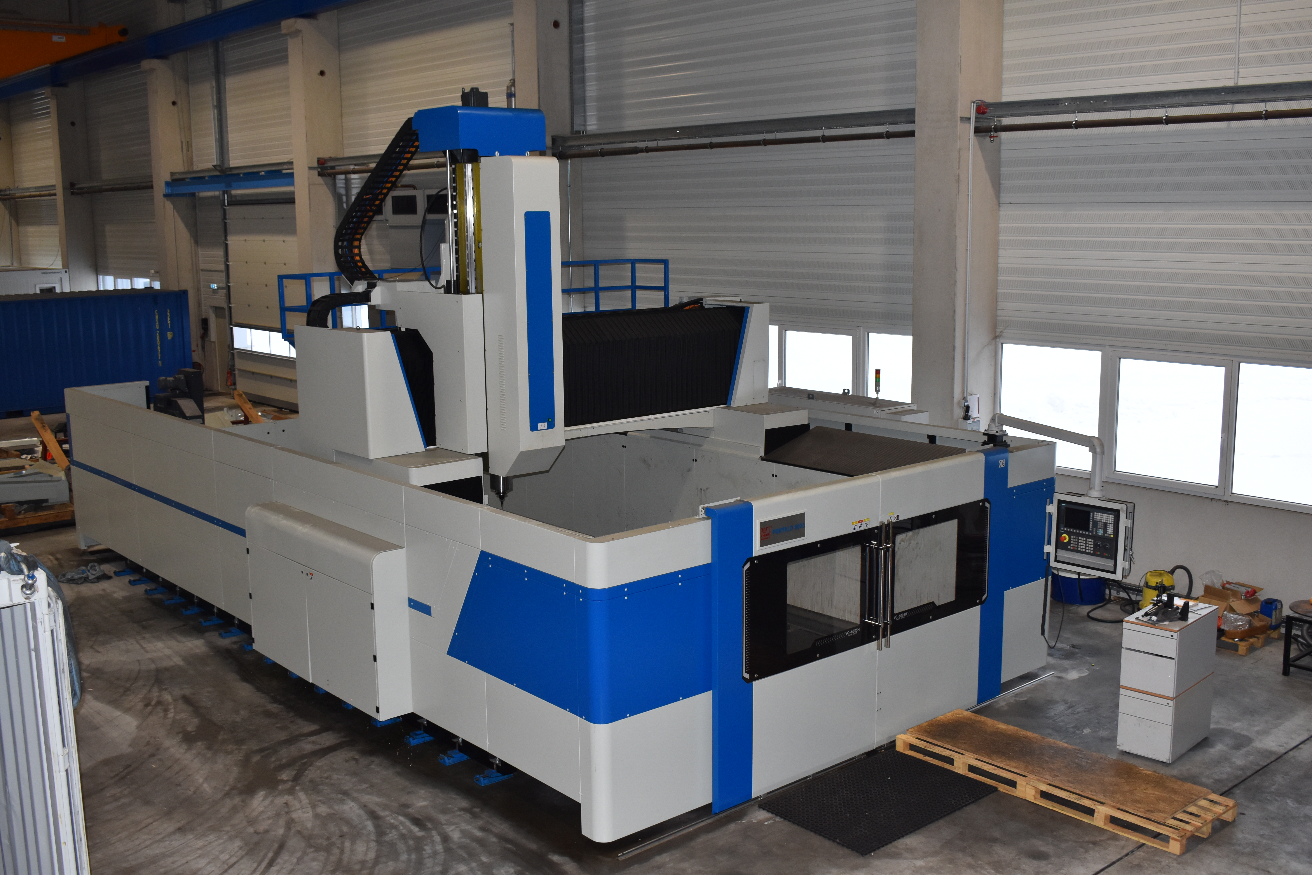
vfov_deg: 36.9
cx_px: 656
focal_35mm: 36
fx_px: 1312
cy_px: 438
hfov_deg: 53.1
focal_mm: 24
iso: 800
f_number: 5.6
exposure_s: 1/125
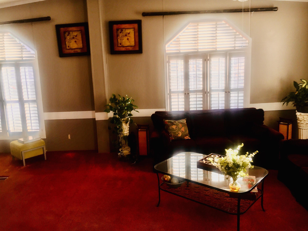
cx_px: 148
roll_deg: +2.2
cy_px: 110
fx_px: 294
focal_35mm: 33
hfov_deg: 55.3
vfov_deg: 42.9
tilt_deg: -8.8
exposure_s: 1/60
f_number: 2.2
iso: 32
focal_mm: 4.15
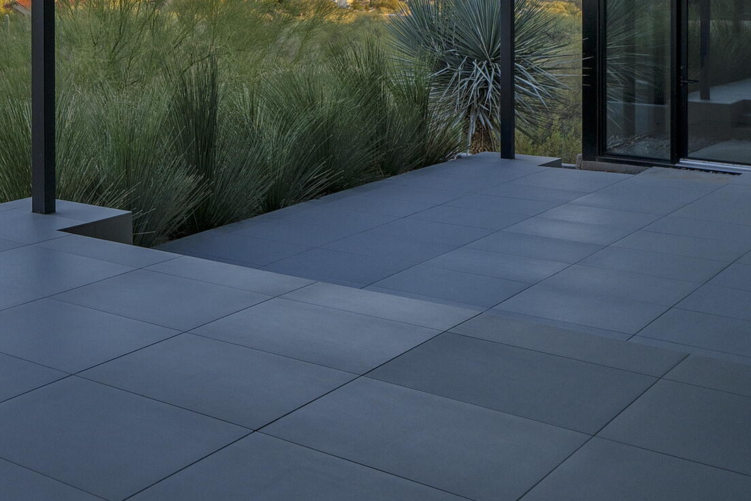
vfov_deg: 25.1
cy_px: -8
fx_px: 1064
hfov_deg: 32.7
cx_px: -127
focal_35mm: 51
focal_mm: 20
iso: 100
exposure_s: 1/30
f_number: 9
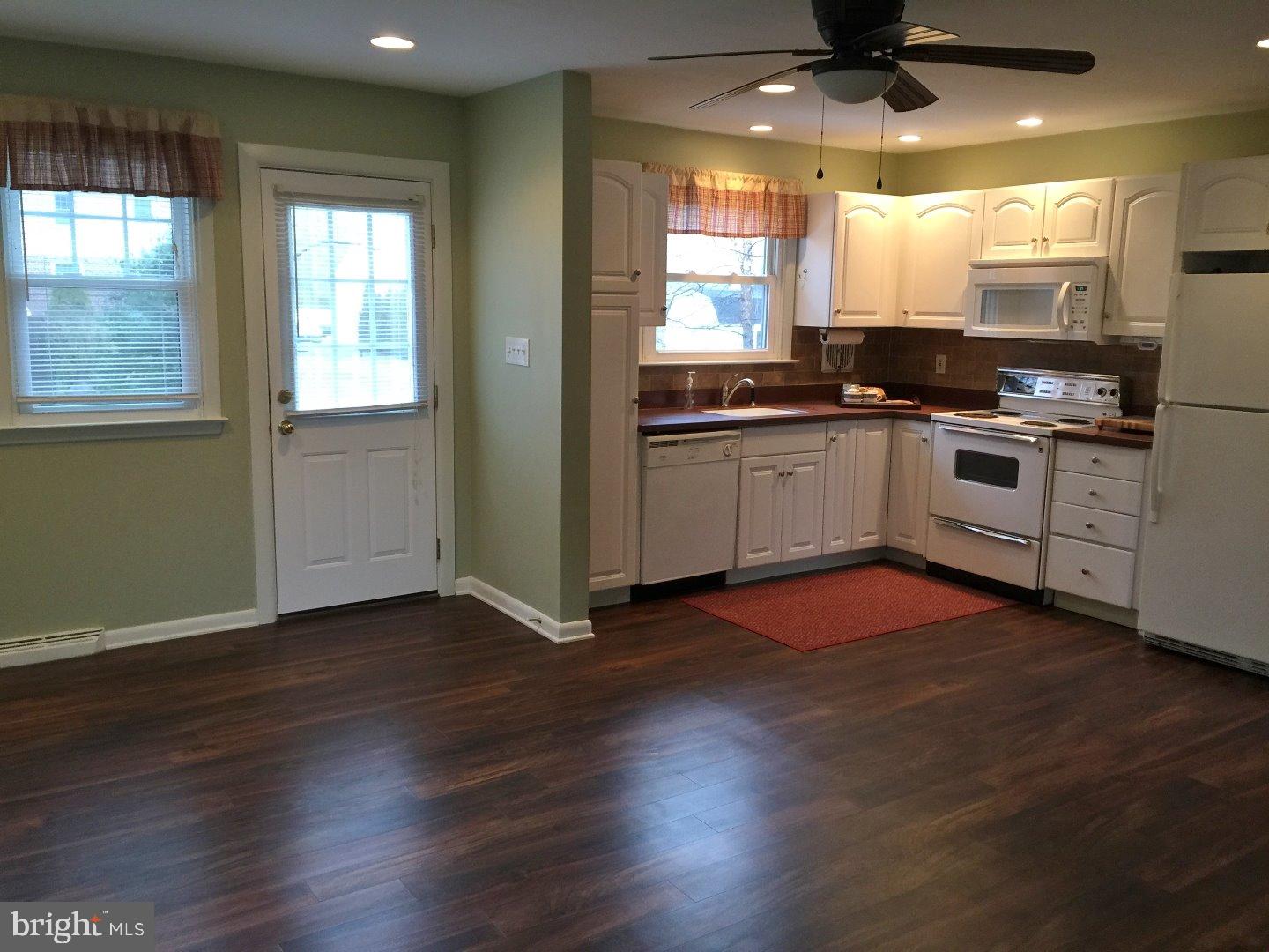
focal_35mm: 29
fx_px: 1063
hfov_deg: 61.7
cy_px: 476
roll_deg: -1.7
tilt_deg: -9.5
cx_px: 634
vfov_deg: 48.2
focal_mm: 4.15
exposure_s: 1/15
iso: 40
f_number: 2.2
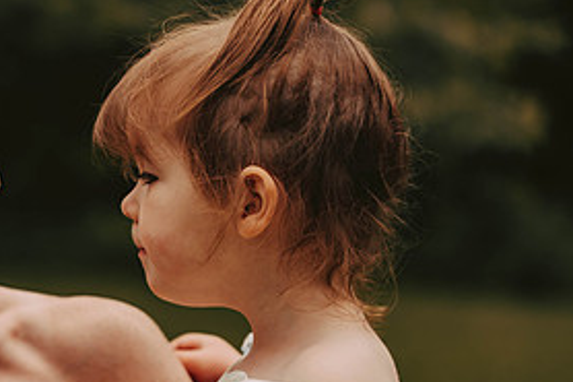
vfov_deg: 7.3
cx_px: 31
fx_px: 2990
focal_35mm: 188
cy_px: 267
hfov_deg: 10.9
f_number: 2.8
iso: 640
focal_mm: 90
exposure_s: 1/4000
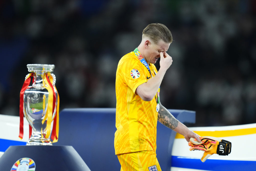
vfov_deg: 3.4
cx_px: 128
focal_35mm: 400
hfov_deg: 5.2
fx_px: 2845
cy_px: 86
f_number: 2.8
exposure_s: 1/2000
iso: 3200
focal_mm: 400
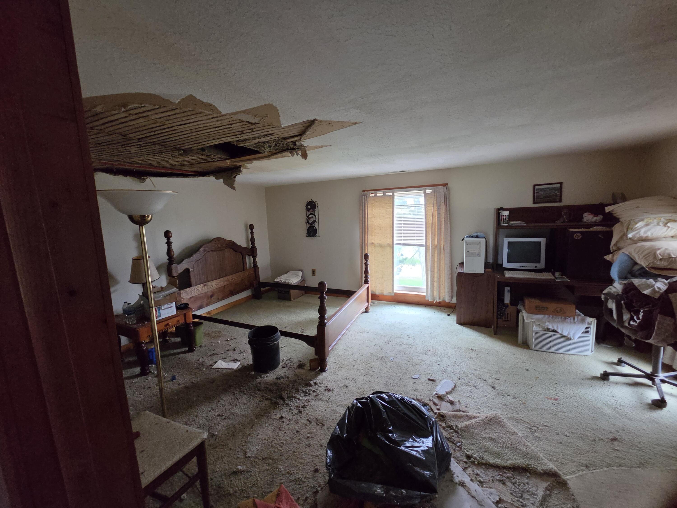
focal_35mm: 13
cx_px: 338
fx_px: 254
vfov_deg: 89.9
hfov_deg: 106.2
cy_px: 254
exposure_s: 1/60
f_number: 2.2
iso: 1000
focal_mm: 2.2
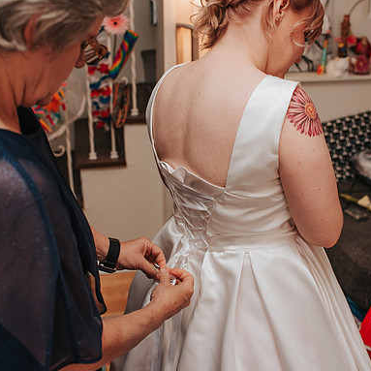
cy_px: 186
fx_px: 546
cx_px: 183
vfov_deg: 37.6
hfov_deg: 37.6
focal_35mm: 45
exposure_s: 1/160
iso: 800
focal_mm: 35
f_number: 4
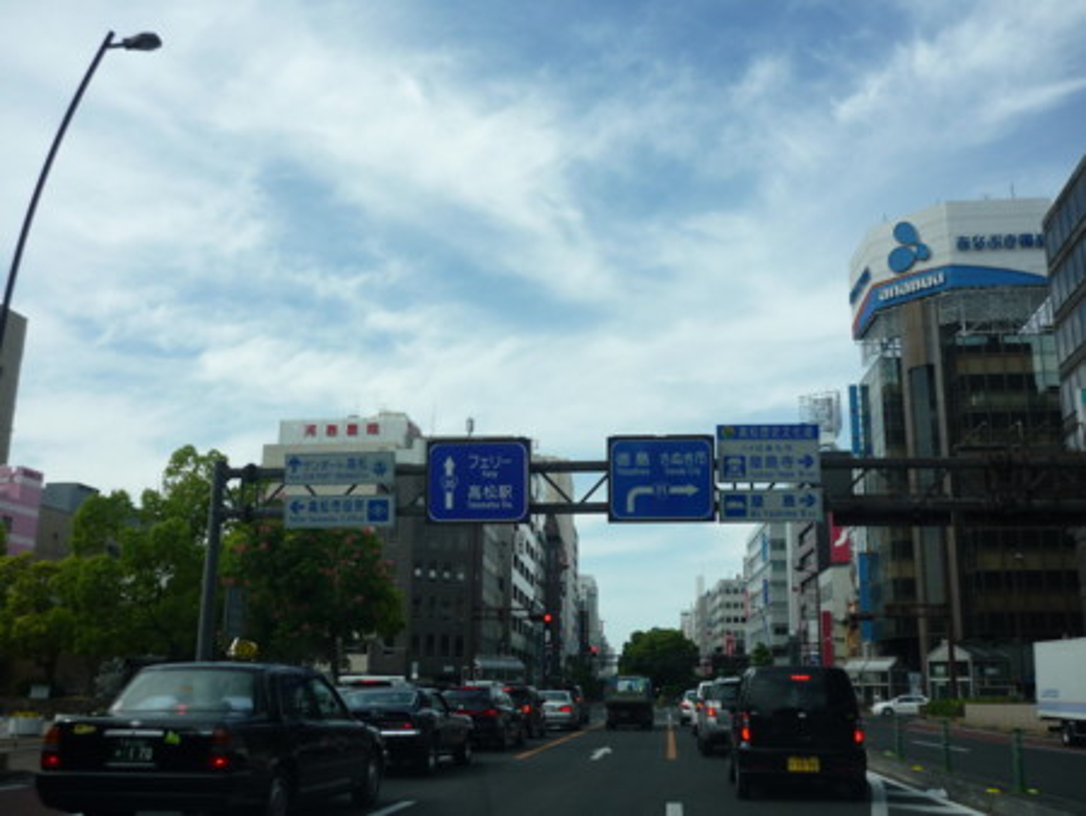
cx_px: 543
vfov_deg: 43.0
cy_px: 408
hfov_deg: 55.3
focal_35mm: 33
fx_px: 1036
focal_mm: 5.5
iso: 100
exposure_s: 1/125
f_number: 8
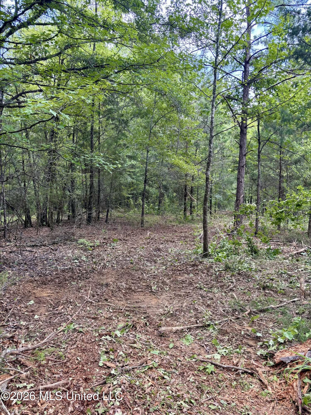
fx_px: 311
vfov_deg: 67.3
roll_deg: -3.5
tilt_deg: -2.8
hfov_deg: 53.1
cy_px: 208
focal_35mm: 26
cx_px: 156
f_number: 1.6
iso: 64
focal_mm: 5.96
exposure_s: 1/147
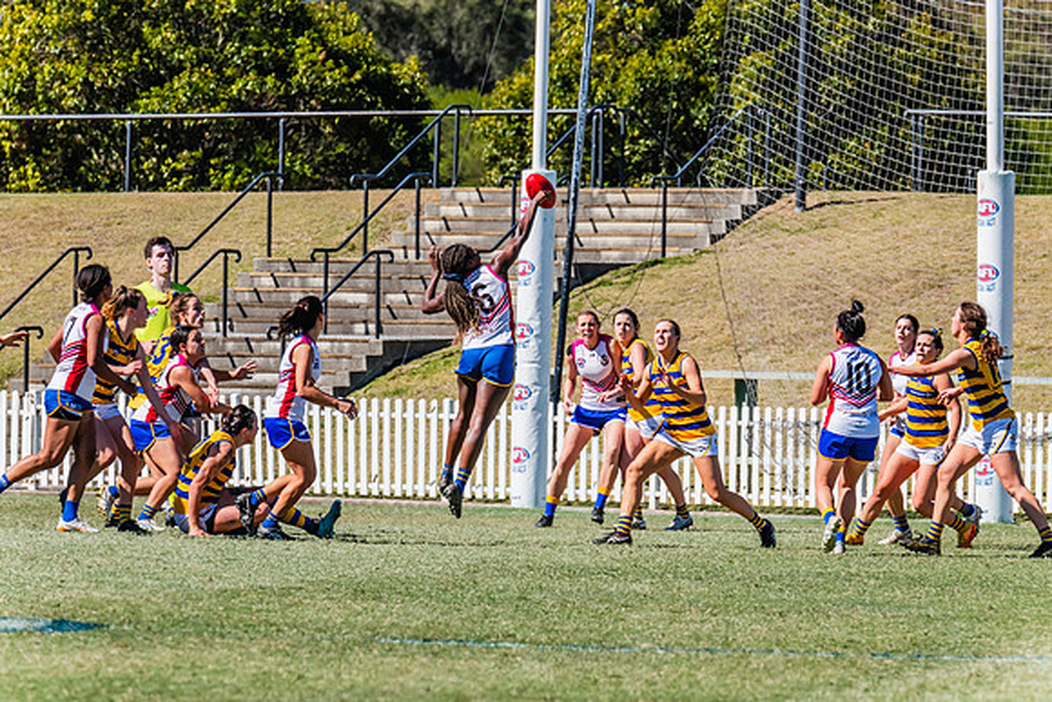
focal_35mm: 424
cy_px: 351
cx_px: 523
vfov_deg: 3.2
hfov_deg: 4.9
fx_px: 12406
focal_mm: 420
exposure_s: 1/1600
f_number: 13
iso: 800
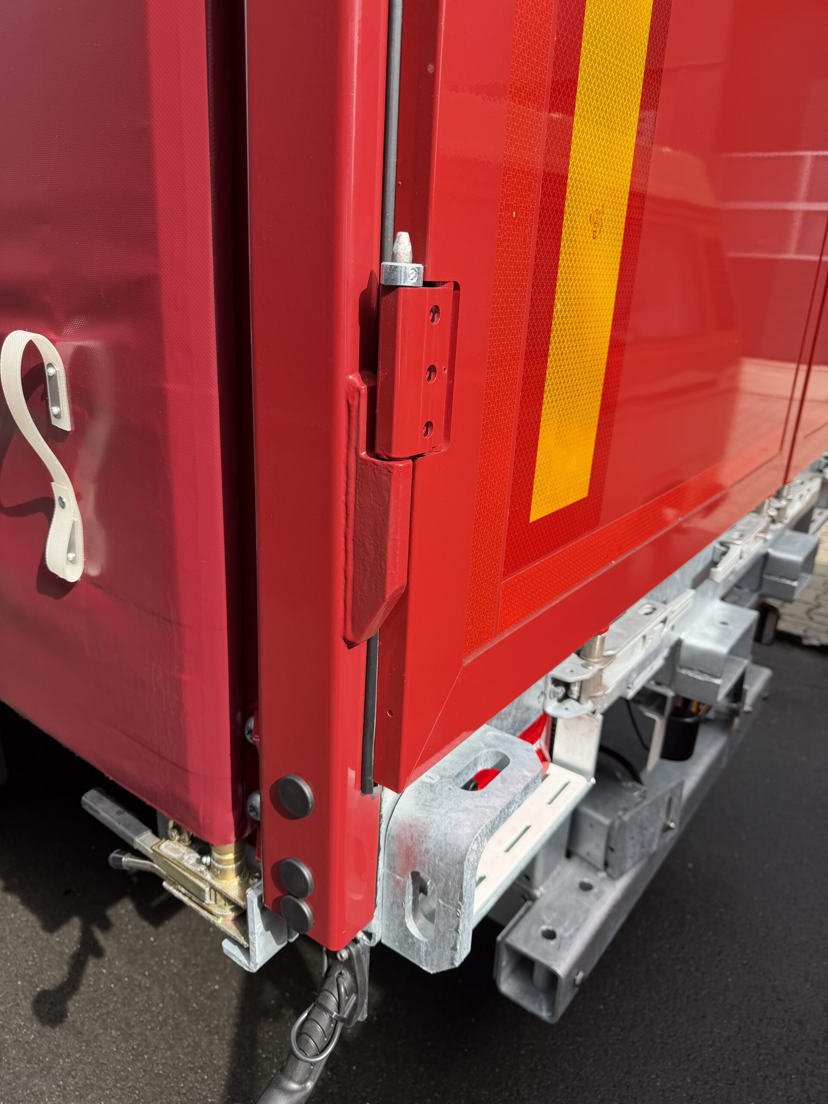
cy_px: 552
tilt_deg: -19.9
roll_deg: -1.5
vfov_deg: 71.6
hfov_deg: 56.8
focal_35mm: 24
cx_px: 414
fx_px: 765
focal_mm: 6.76
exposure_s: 1/1385
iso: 80
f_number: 1.78
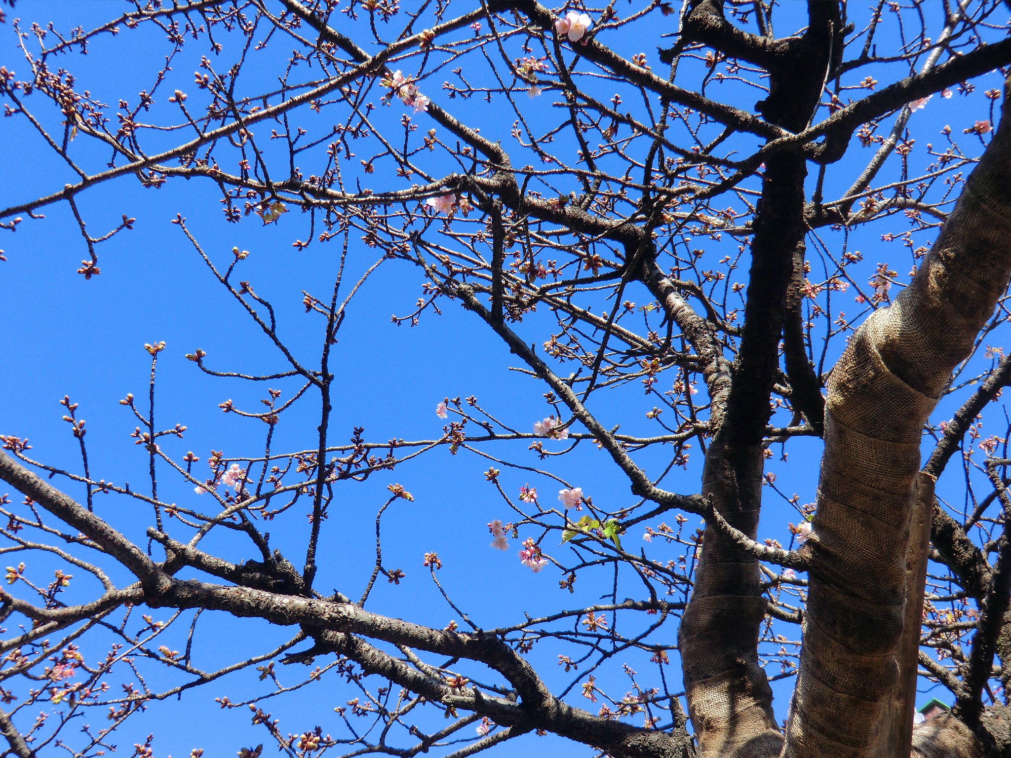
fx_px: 1168
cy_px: 379
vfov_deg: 36.0
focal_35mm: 40
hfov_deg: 46.8
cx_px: 506
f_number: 3.8
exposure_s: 1/250
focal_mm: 7.1
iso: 64
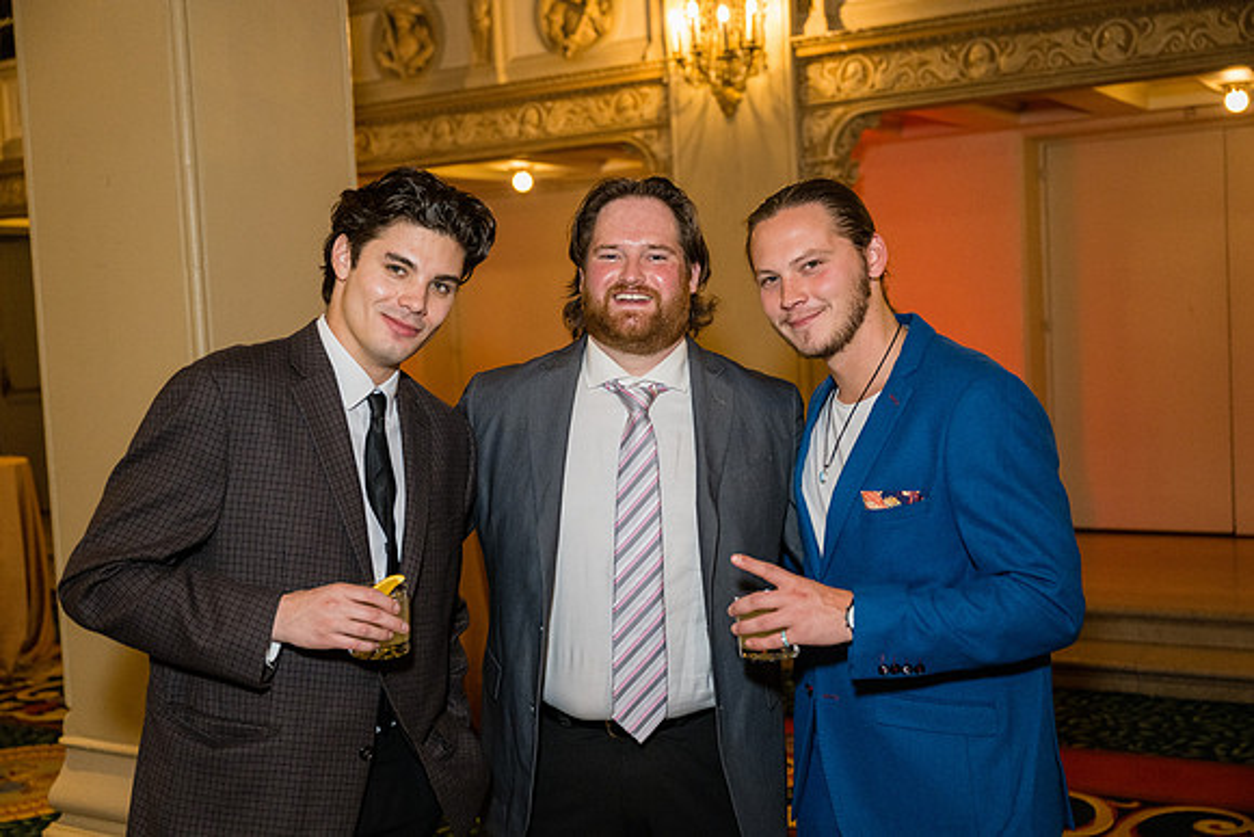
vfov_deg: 31.2
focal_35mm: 43
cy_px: 418
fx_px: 1498
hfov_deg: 45.4
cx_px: 627
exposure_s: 1/125
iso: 2500
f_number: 3.2
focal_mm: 43
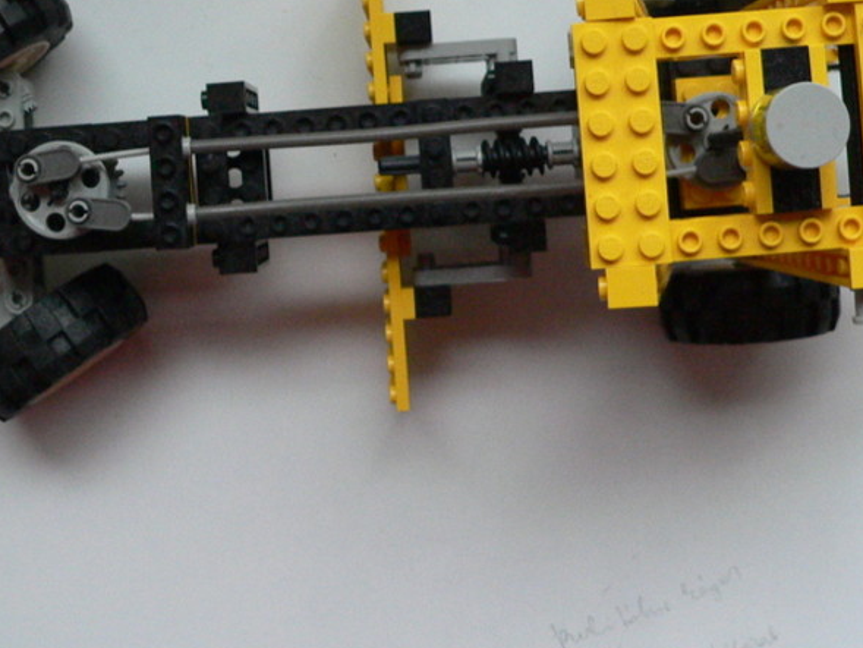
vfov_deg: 26.3
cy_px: 168
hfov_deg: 34.9
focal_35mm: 55
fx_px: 1371
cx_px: 413
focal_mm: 6
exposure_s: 1/40
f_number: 2.8
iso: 400
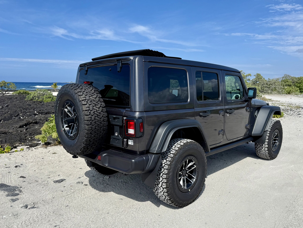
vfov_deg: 56.8
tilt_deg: -9.7
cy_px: 114
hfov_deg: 71.6
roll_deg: -1.2
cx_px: 152
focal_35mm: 24
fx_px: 210
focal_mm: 6.76
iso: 80
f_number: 1.78
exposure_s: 1/6711
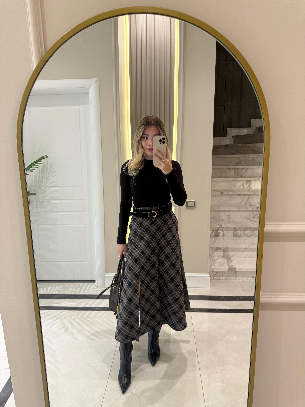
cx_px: 152
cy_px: 204
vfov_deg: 71.6
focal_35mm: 24
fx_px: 282
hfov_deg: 56.8
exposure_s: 1/50
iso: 125
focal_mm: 6.76
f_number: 1.78
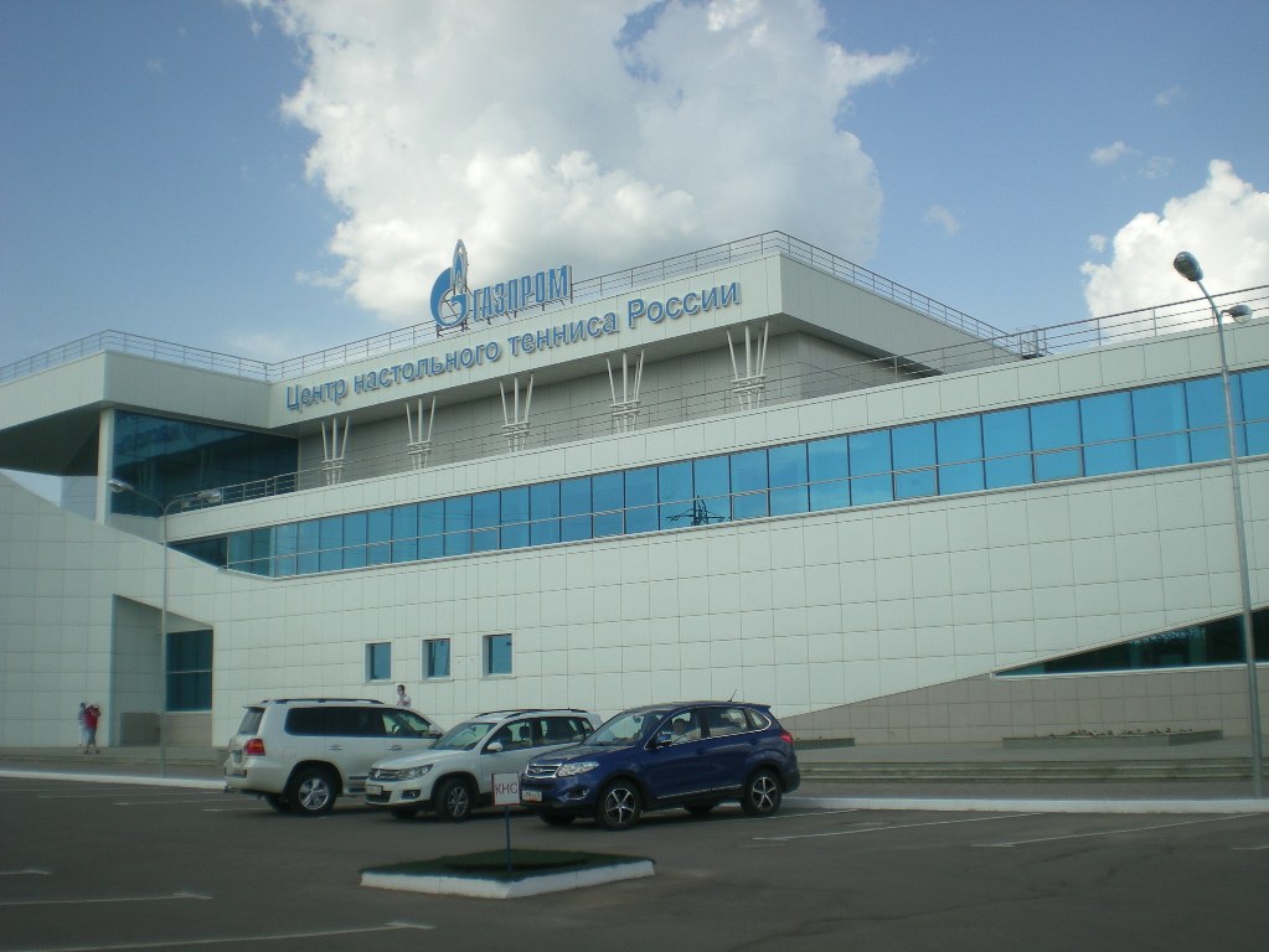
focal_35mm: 38
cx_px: 634
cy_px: 476
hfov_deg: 49.0
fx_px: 1394
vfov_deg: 37.7
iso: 50
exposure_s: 1/336
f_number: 4.6
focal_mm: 6.3
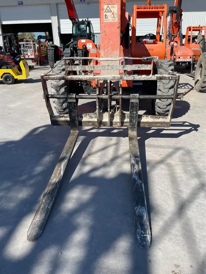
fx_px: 206
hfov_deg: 53.1
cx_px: 103
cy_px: 137
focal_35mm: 26
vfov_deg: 67.3
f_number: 1.6
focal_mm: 4.2
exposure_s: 1/3125
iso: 32
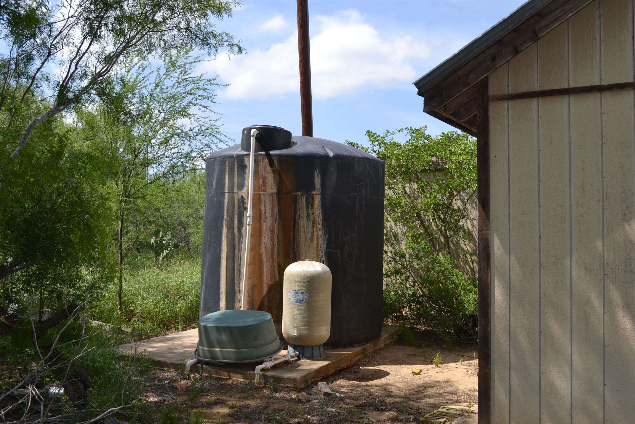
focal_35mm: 36
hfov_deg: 53.1
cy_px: 212
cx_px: 318
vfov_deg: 36.9
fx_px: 635
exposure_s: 1/200
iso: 100
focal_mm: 24
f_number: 7.1
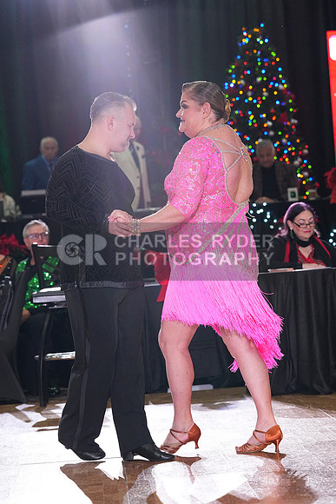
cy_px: 252
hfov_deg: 9.1
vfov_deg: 13.6
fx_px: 2113
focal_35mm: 151
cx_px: 168
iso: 5000
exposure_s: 1/320
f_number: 5.6
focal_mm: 151
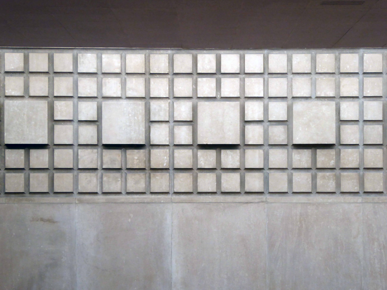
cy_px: 145
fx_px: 1308
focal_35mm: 117
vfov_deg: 12.7
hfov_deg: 16.8
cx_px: 194
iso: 200
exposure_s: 1/60
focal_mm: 19
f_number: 5.1
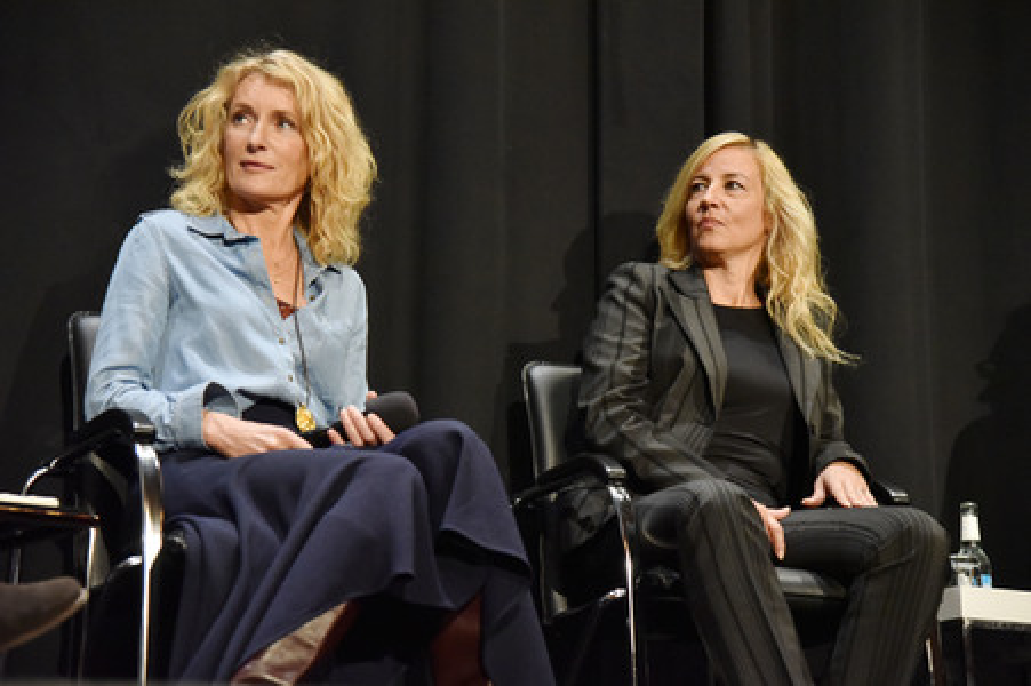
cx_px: 516
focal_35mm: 85
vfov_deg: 16.0
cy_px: 343
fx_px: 2432
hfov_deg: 23.9
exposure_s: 1/100
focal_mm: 85
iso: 6400
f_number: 4.5
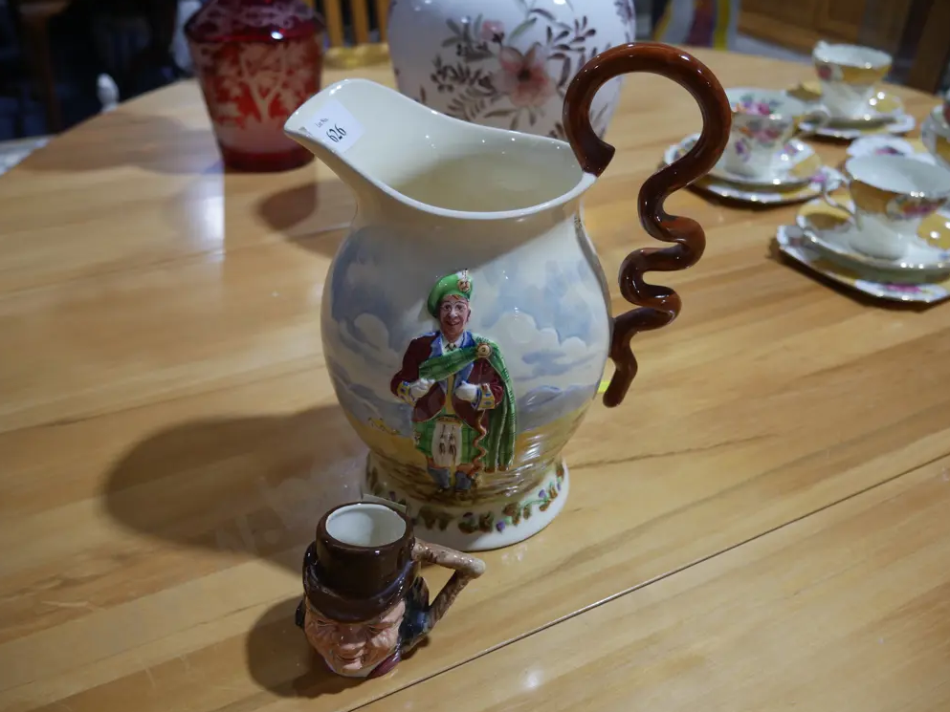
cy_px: 356
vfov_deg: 43.0
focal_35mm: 33
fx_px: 906
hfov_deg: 55.3
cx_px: 486
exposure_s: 1/80
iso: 200
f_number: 3.6
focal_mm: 16
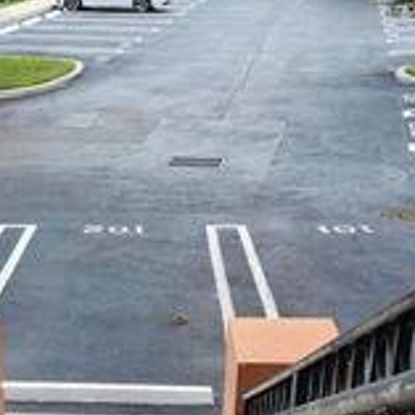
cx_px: 74
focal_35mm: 62
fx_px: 841
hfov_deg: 27.1
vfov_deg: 27.1
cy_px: 346
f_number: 1.8
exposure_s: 1/180
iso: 40
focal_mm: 5.54
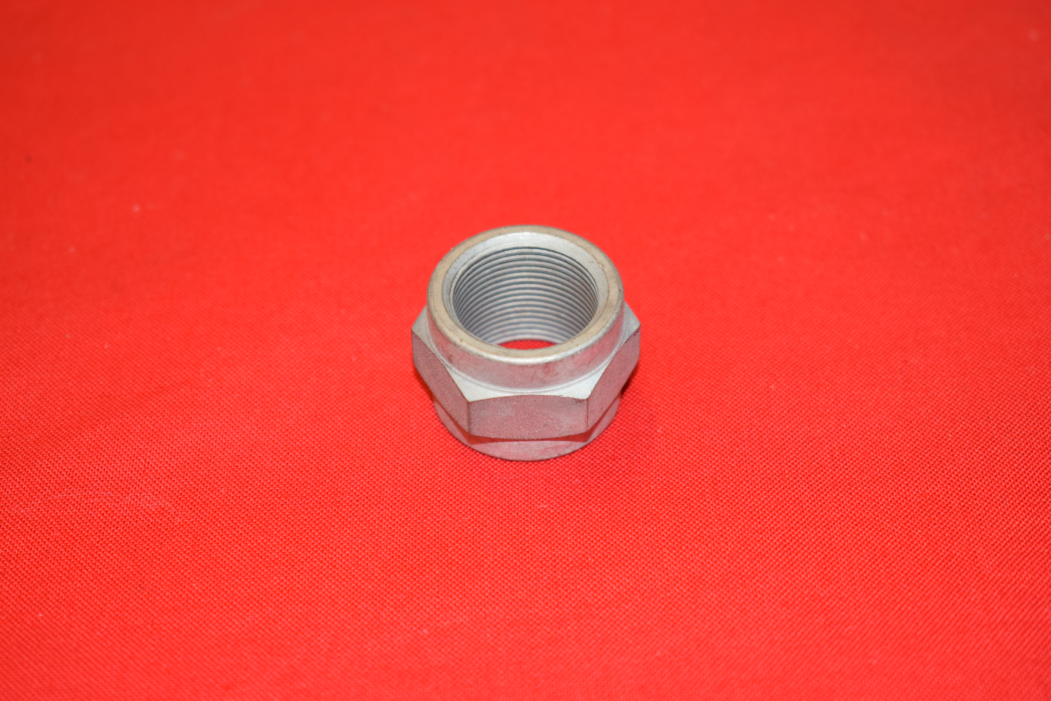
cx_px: 526
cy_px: 350
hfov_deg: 28.1
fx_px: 2102
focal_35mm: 72
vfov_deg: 18.9
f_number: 5.3
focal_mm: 48
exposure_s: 1/100
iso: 800
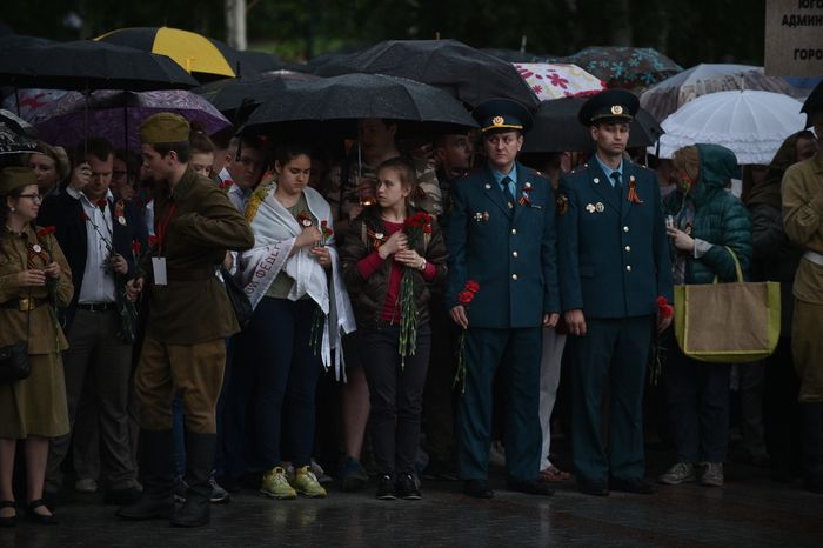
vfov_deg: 6.9
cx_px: 412
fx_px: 4570
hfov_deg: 10.3
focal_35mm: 200
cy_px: 274
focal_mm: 200
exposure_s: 1/160
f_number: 2.8
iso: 2500
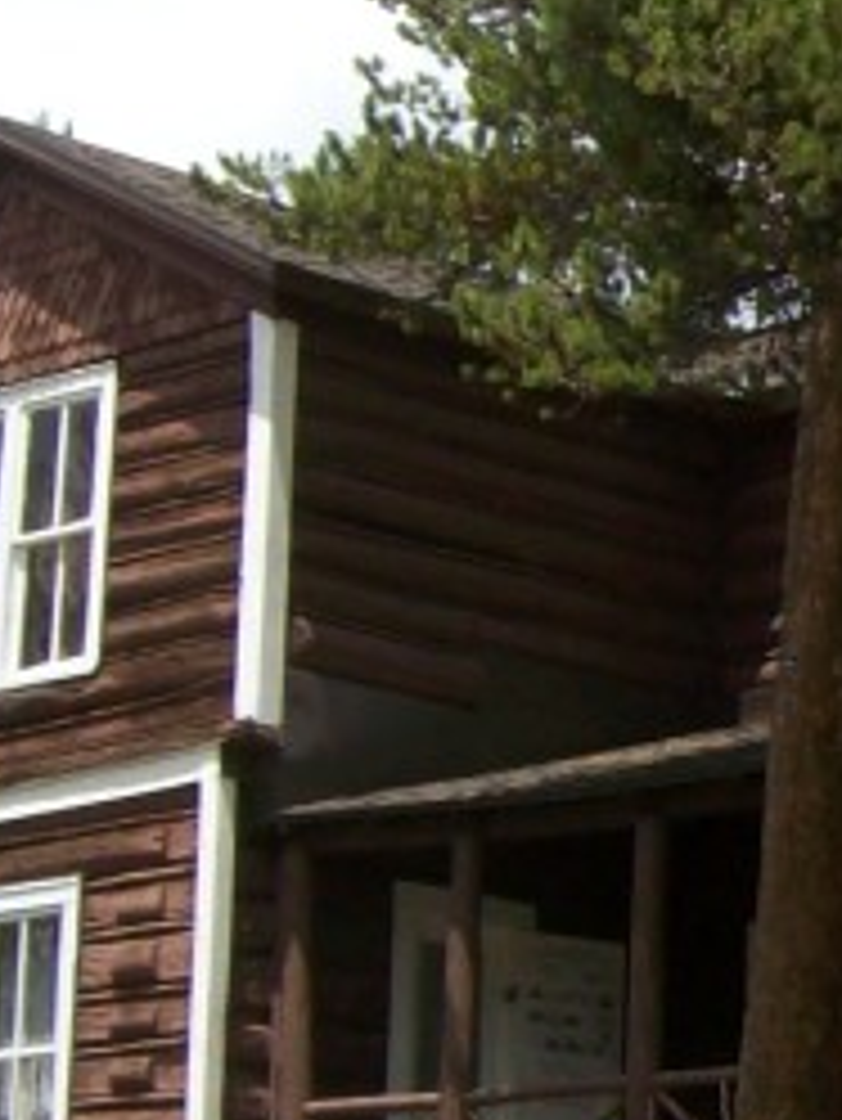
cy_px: 605
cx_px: 1517
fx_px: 4796
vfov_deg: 13.3
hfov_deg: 9.5
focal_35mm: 148
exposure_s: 1/590
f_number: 4.8
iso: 80
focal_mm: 6
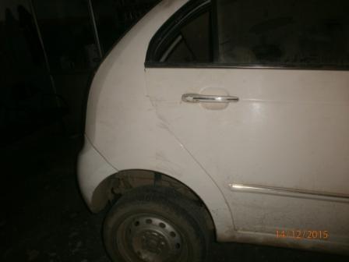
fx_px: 272
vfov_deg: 51.4
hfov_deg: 65.3
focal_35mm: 27
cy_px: 131
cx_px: 174
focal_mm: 4.8
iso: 125
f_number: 2.9
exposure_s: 1/30
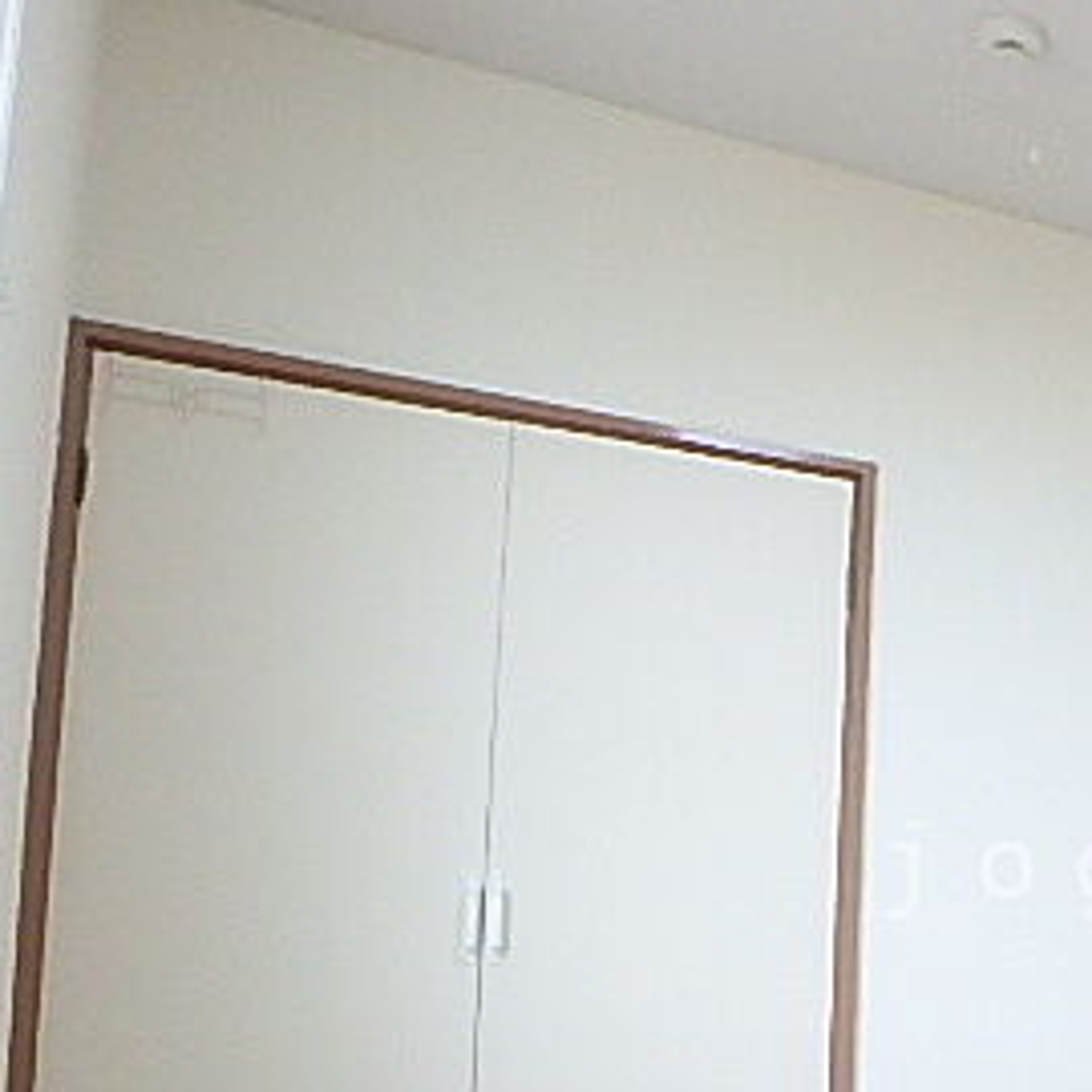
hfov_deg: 33.9
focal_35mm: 44
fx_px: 1570
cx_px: 1165
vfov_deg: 37.0
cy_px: 870
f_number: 3.5
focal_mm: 3.7
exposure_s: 1/30
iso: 640
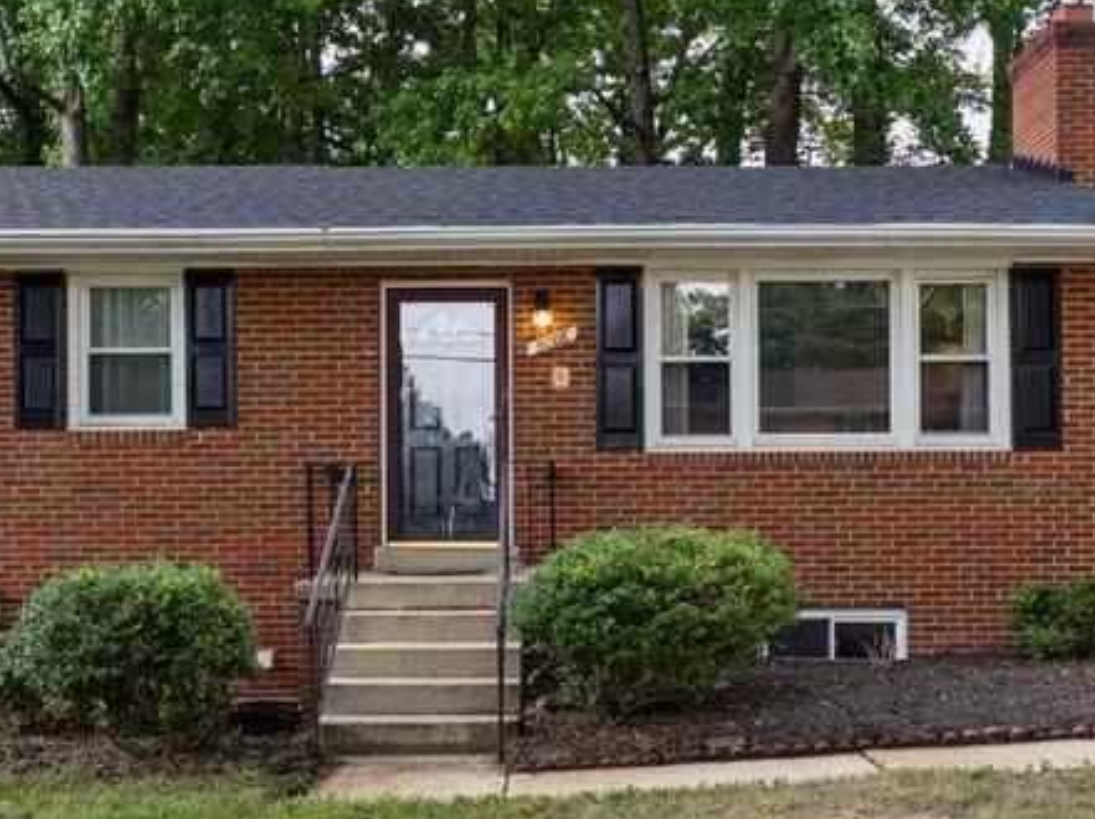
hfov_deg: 42.9
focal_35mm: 44
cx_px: 596
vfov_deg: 32.8
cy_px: 407
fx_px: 1391
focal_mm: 14
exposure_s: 1/160
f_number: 7.1
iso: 1250
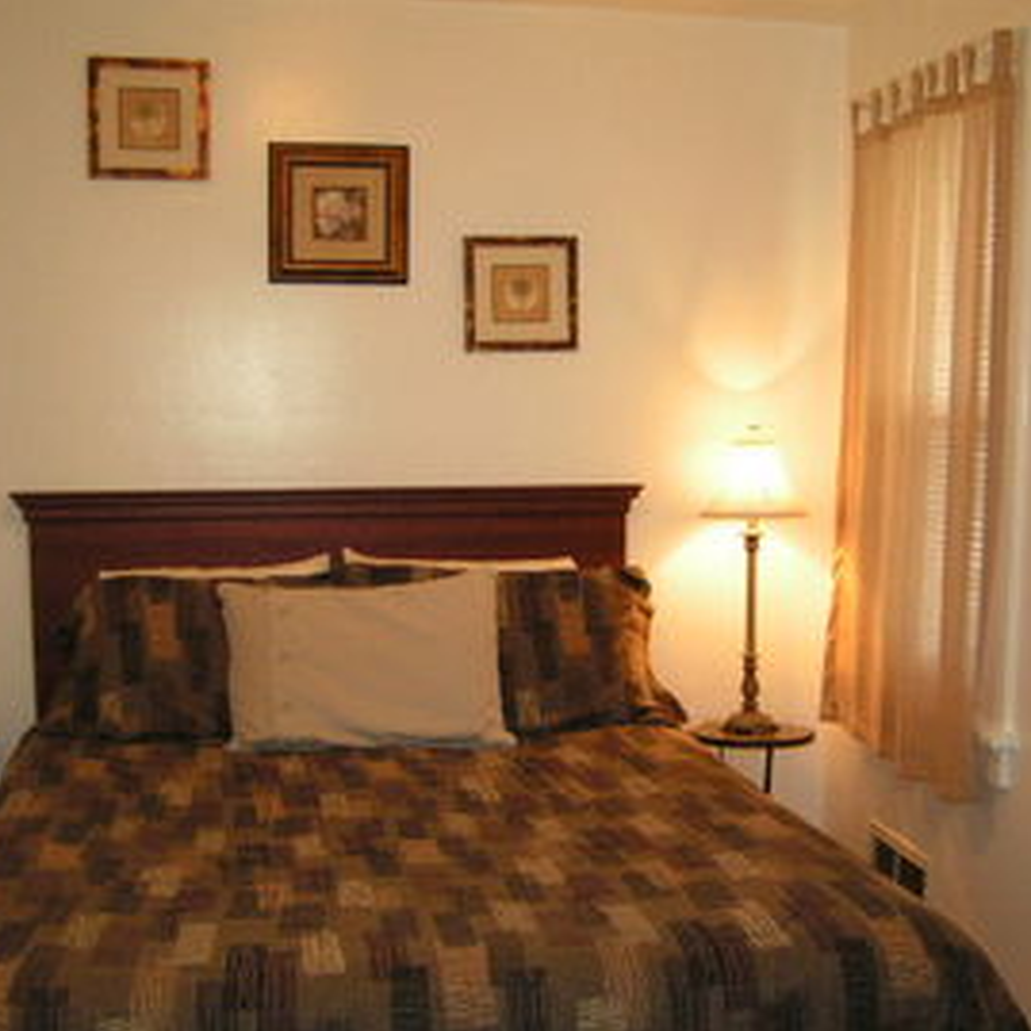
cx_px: 590
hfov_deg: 36.7
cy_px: 525
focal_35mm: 46
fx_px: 1550
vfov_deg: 36.8
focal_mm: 6.3
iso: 200
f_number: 2.8
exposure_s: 1/50
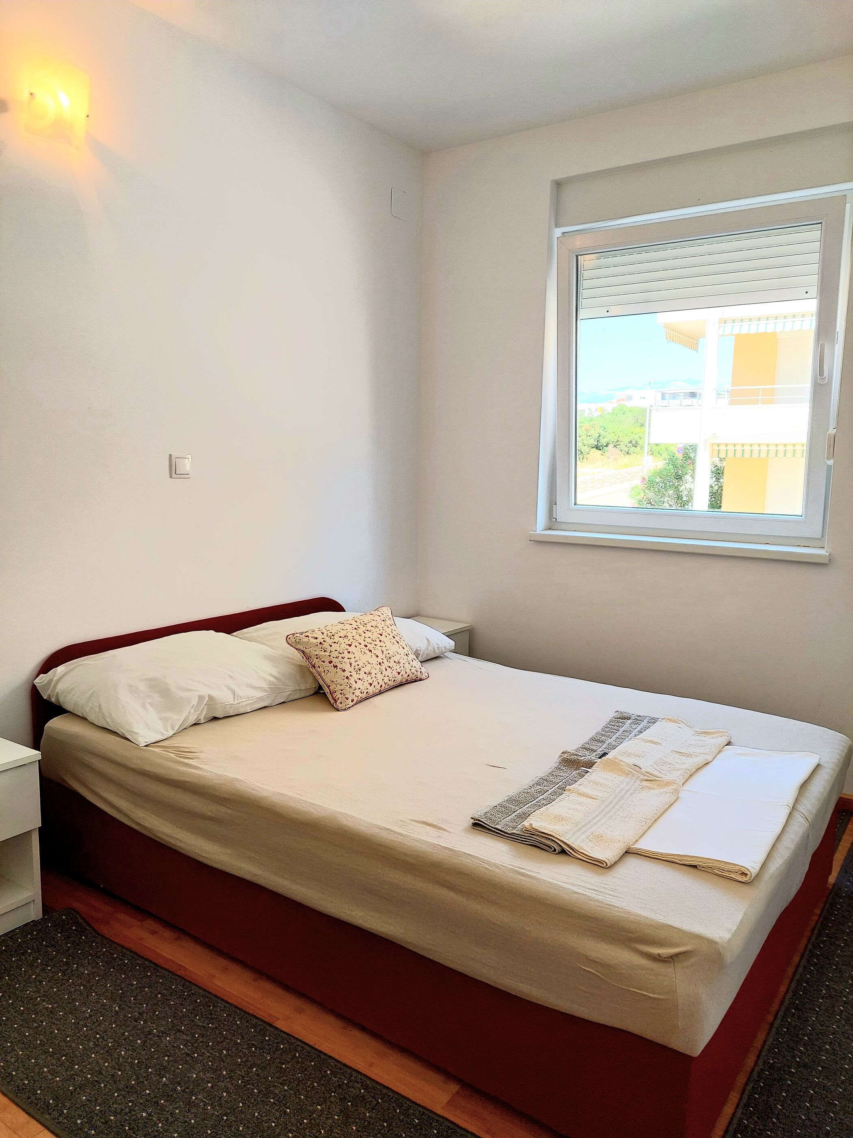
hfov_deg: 56.8
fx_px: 789
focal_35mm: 24
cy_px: 569
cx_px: 426
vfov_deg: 71.6
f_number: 1.8
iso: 40
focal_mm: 5.23
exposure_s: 1/125
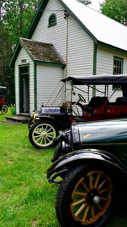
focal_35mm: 31
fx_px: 186
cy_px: 114
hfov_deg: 37.7
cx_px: 69
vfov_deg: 62.6
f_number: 9
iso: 320
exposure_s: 1/250
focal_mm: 29
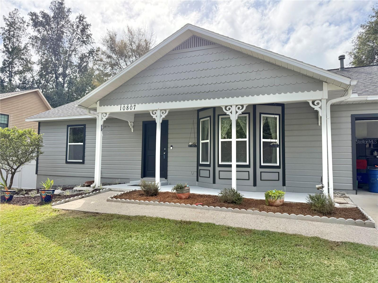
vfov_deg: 56.8
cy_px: 142
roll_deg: -0.4
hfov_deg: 71.6
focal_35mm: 24
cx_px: 189
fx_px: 262
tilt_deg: +2.7
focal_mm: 6.76
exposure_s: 1/3021
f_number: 1.78
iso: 100
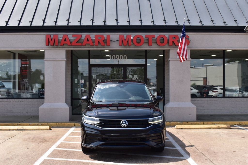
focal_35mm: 45
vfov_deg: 29.8
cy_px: 82
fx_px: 310
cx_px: 124
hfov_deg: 43.6
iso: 400
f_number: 11
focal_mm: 30
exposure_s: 1/400
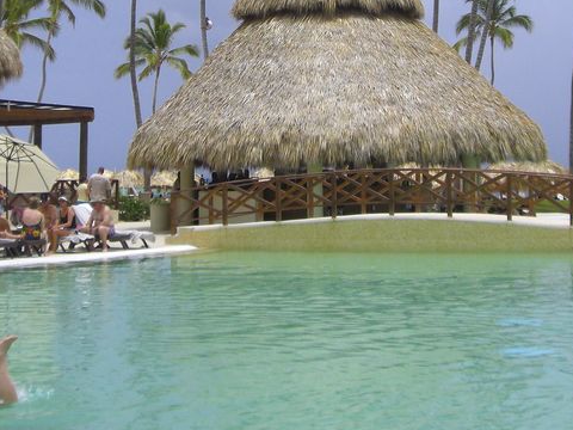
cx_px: 304
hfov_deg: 24.1
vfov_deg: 17.7
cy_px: -10
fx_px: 1341
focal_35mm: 81
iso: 64
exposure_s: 1/160
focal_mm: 6.2
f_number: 8
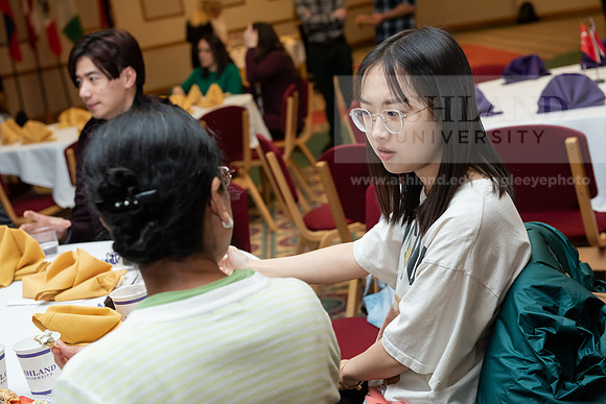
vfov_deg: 21.9
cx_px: 303
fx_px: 1044
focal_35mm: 62
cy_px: 202
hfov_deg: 32.4
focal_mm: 62
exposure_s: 1/160
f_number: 5.6
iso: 2000
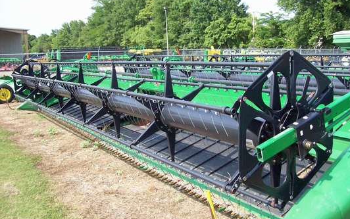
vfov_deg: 32.8
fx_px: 372
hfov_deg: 50.4
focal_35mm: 39
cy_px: 105
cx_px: 178
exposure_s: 1/669
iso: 80
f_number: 2.7
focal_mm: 6
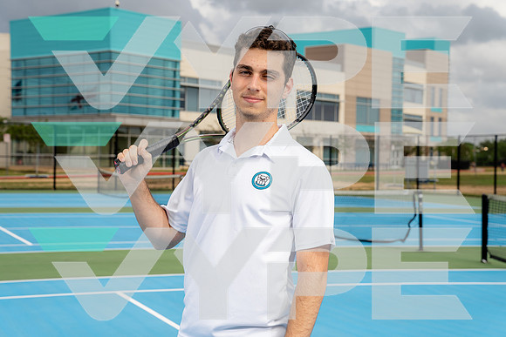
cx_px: 253
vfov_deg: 19.5
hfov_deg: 28.8
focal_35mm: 70
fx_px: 984
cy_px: 168
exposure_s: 1/250
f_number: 7.1
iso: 100
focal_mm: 70
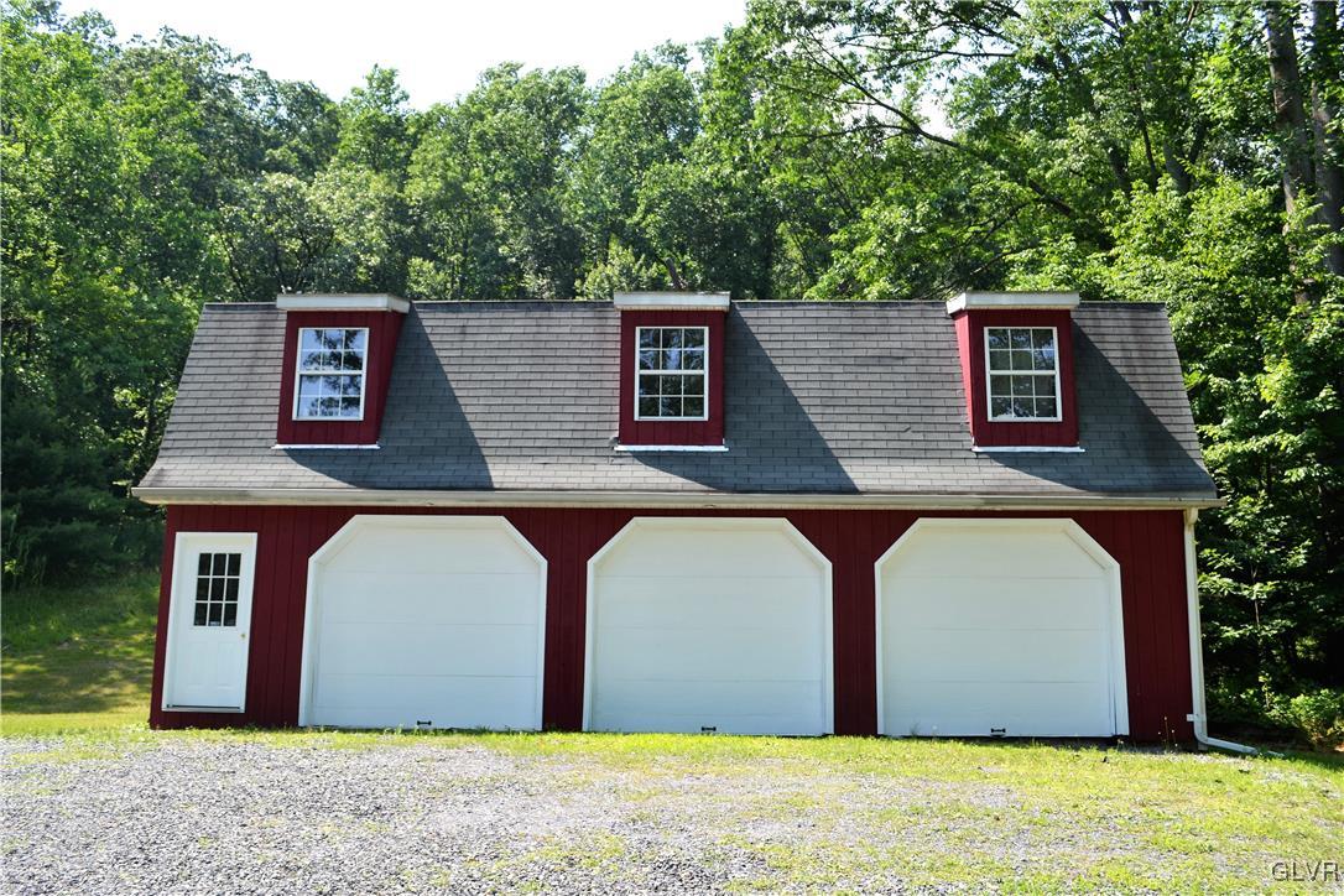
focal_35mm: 33
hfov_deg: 57.2
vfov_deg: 40.0
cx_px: 672
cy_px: 448
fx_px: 1232
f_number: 6.3
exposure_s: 1/160
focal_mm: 22
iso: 100
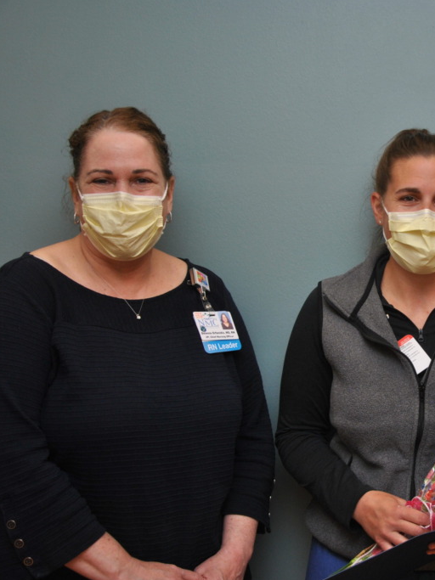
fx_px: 872
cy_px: 290
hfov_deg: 26.8
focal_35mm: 52
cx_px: 414
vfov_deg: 36.8
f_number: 4
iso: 200
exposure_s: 1/60
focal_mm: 24
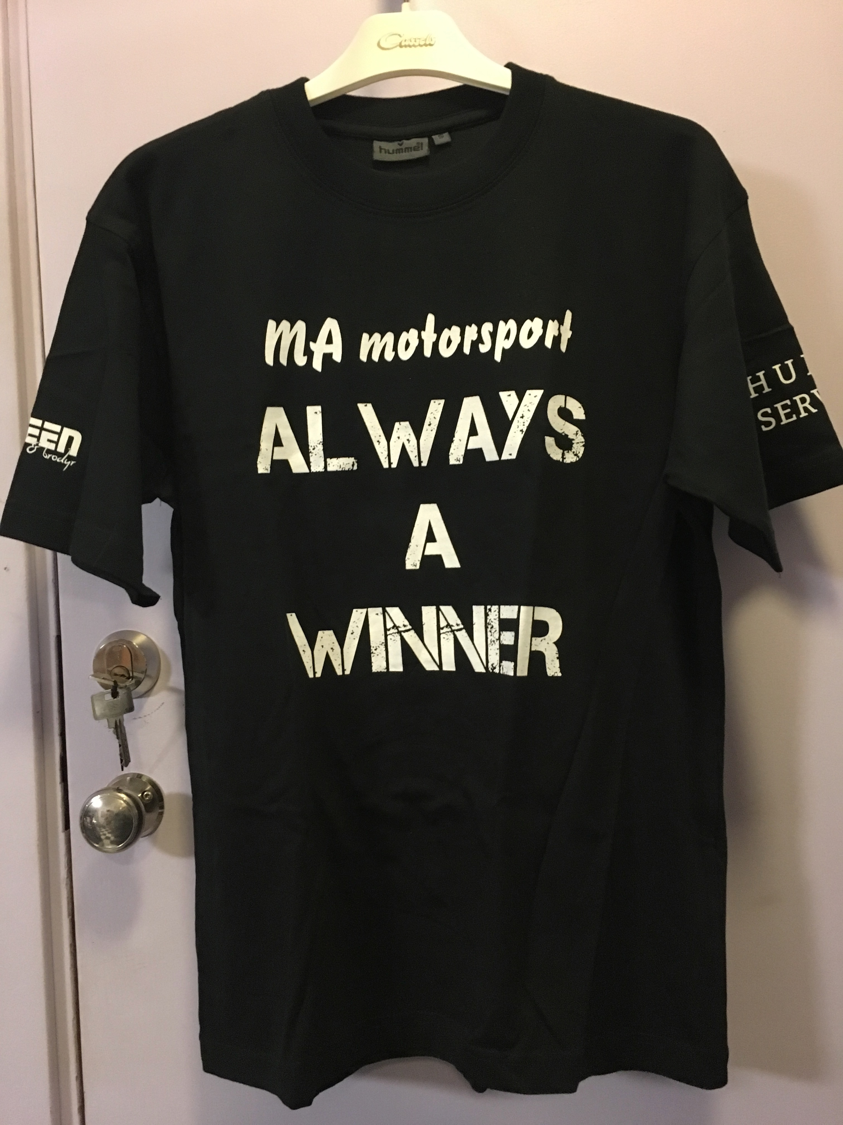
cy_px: 562
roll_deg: +2.7
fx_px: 942
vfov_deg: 61.7
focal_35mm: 29
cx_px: 422
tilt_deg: -1.0
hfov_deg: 48.2
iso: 320
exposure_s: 1/17
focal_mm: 4.15
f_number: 2.2
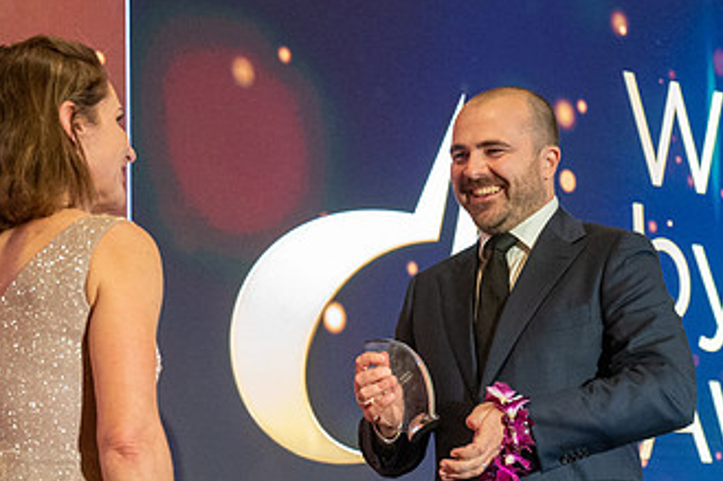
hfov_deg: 21.0
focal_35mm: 97
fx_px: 1947
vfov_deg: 14.1
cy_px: 264
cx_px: 385
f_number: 4
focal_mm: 55
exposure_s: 1/160
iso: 6400
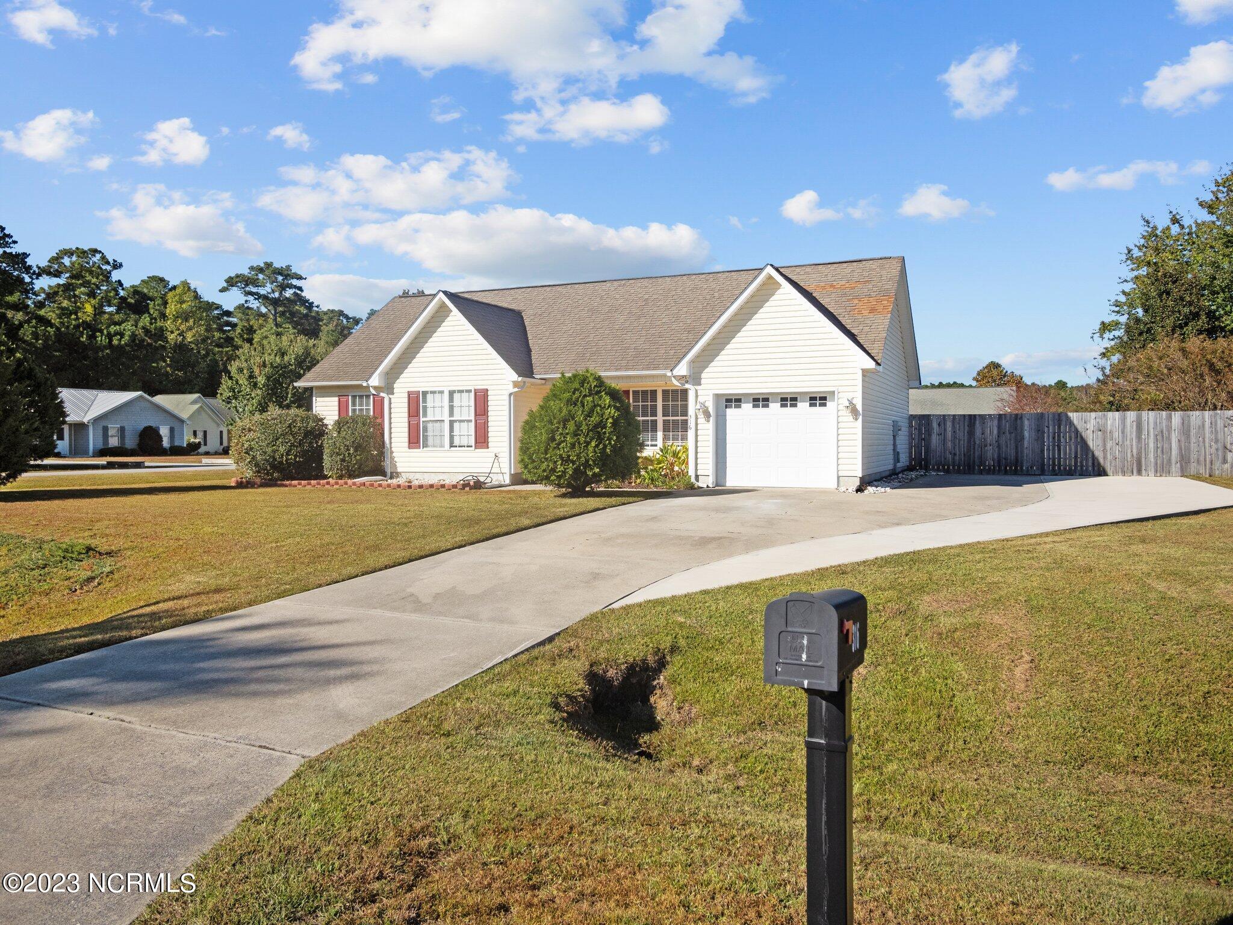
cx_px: 616
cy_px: 462
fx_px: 926
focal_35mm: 26
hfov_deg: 67.3
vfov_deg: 53.1
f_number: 4
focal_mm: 13
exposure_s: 1/2500
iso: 200
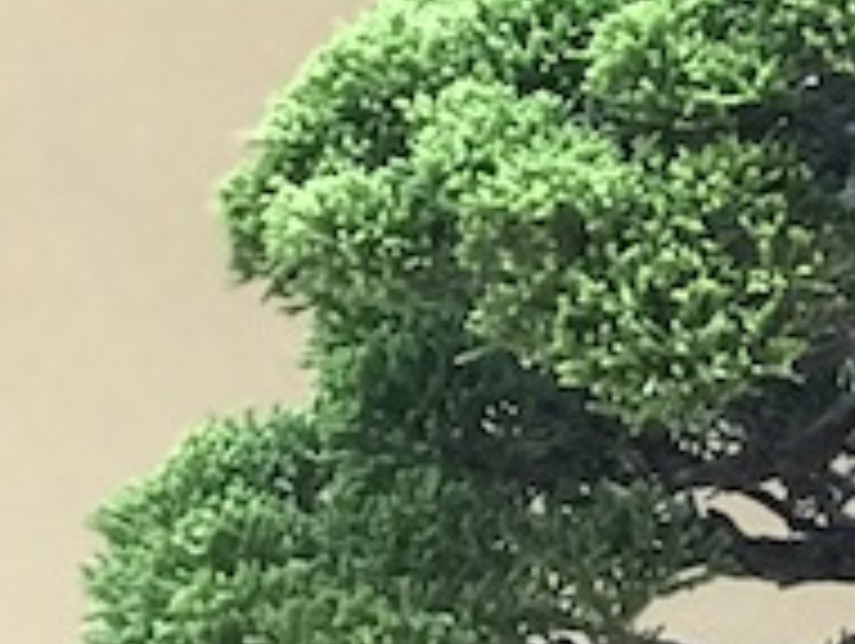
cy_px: 423
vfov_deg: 6.2
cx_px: 1314
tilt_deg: -5.4
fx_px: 5935
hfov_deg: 8.1
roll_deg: -0.4
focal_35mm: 240
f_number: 2.8
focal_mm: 6.6
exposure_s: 1/50
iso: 500
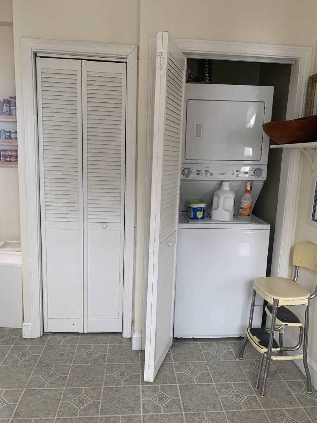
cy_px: 212
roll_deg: -1.7
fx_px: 317
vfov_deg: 67.3
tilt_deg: -9.4
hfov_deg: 53.1
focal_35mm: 26
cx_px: 158
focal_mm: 4.25
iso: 64
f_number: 1.8
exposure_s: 1/121
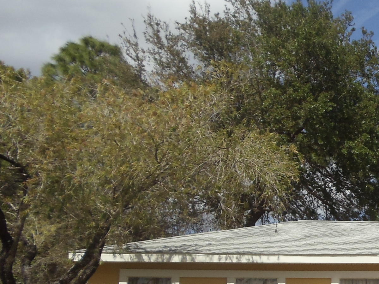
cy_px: 275
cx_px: 459
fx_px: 1204
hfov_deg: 17.1
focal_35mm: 110
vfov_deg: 13.3
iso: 100
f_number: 7.1
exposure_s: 1/500
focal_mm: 6
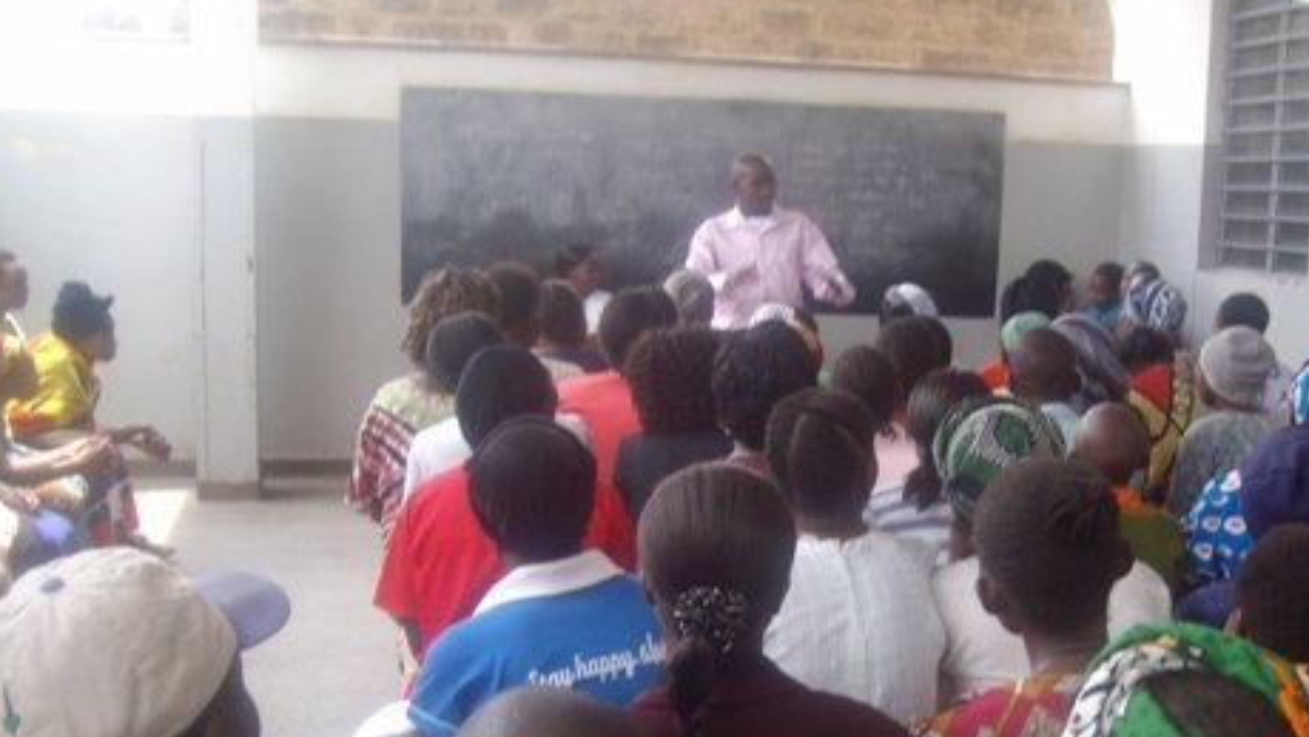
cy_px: 558
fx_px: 1840
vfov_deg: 22.4
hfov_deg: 38.6
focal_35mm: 53
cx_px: 894
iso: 80
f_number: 2.8
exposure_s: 1/72.6
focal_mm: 5.8
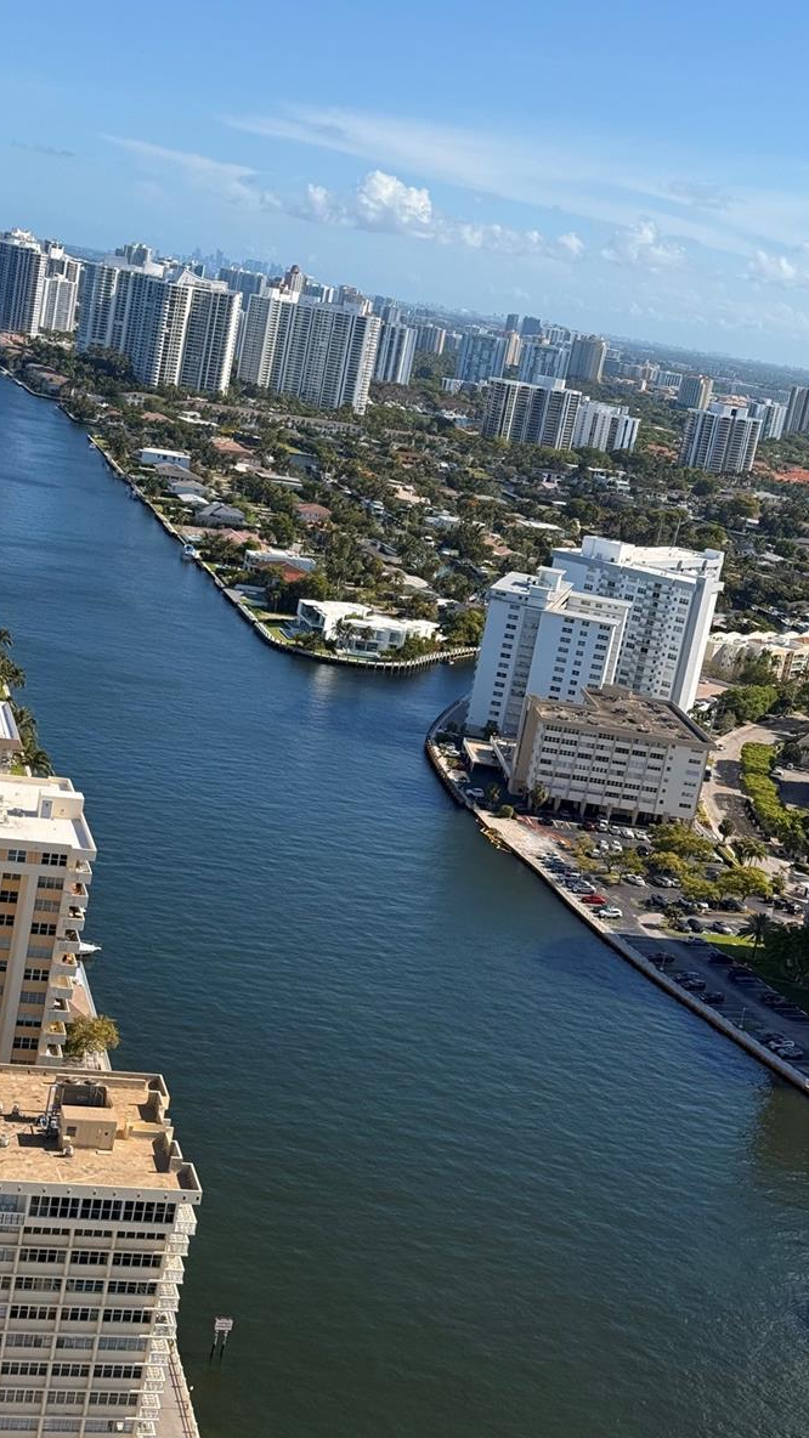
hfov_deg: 22.6
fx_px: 2021
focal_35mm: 53
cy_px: 710
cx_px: 282
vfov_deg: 39.2
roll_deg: -11.5
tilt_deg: -10.4
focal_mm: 6.76
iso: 64
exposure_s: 1/4878
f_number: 1.78
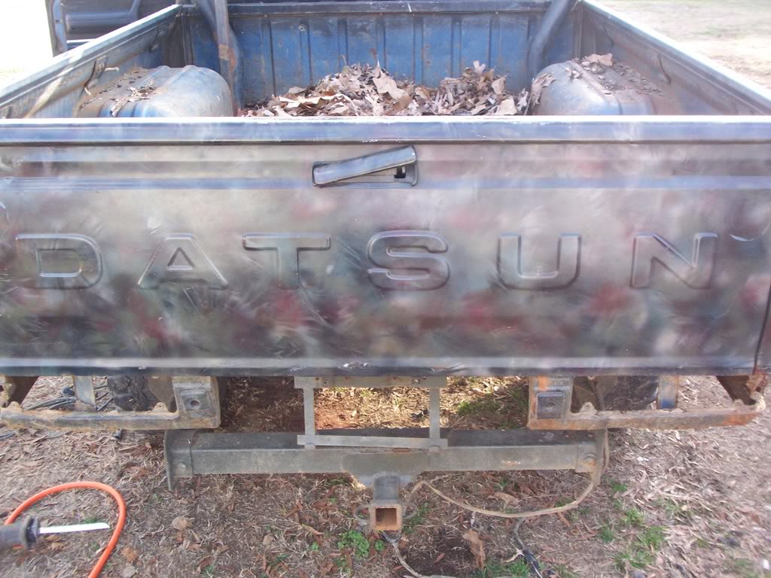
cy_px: 289
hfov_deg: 47.9
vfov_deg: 36.8
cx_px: 386
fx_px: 869
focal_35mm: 39
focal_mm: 6.4
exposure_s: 1/60
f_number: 3.9
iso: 125
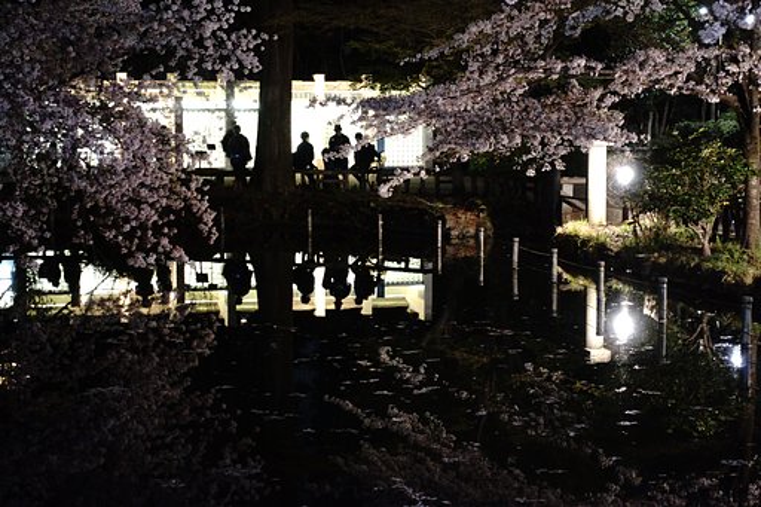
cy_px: 254
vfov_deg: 19.4
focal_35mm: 70
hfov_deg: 28.9
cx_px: 380
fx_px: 1479
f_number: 2.8
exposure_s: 1/8
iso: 6400
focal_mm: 25.7
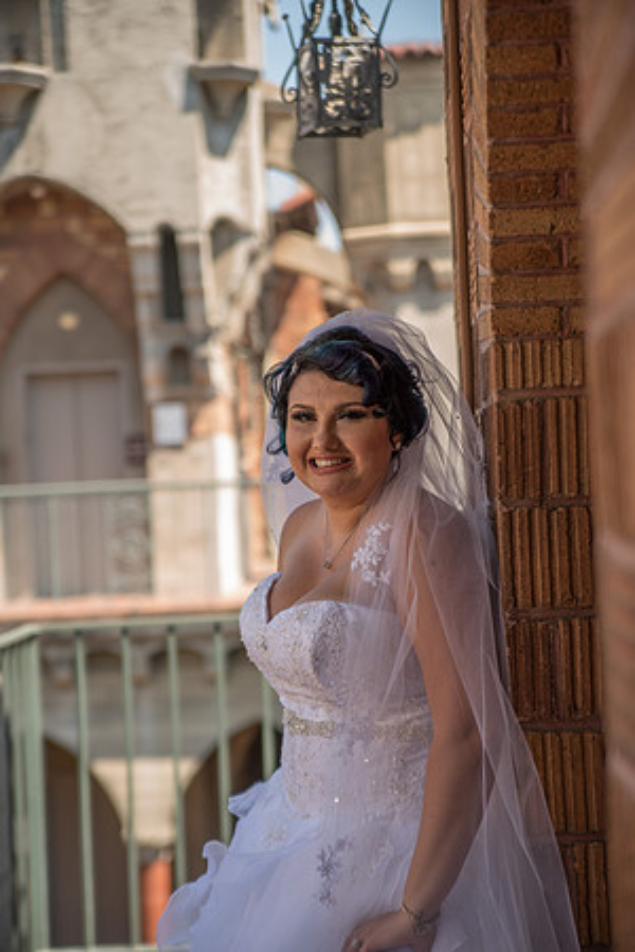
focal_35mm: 62
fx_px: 1640
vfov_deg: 32.4
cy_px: 476
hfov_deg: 21.9
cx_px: 318
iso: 50
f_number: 2.8
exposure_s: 1/320
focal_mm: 62
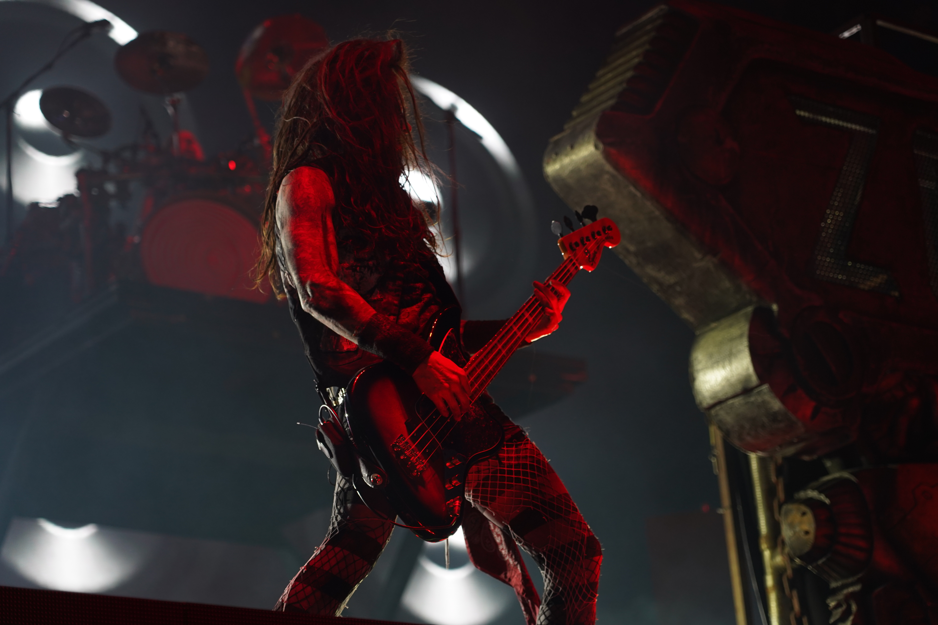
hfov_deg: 19.5
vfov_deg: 13.0
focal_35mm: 105
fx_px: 2736
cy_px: 312
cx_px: 469
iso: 1000
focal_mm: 105
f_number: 4
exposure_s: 1/125
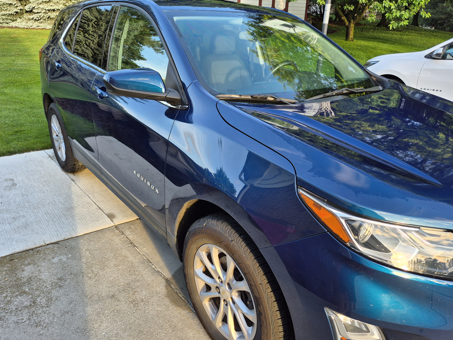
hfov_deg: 69.4
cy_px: 180
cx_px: 231
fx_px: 327
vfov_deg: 54.8
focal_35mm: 25
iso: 50
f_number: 1.8
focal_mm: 5.4
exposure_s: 1/180
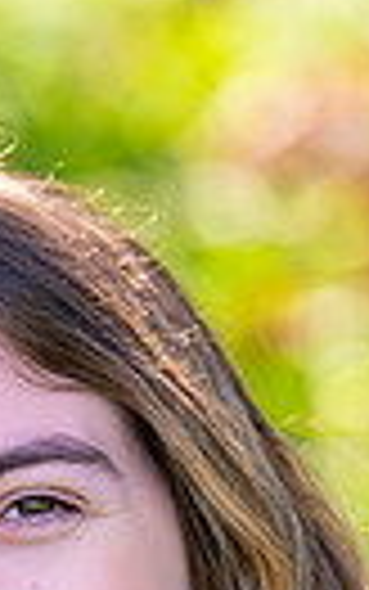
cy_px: 910
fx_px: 7586
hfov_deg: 2.8
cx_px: -9
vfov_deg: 4.4
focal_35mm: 472
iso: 250
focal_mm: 135
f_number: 2.8
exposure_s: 1/320
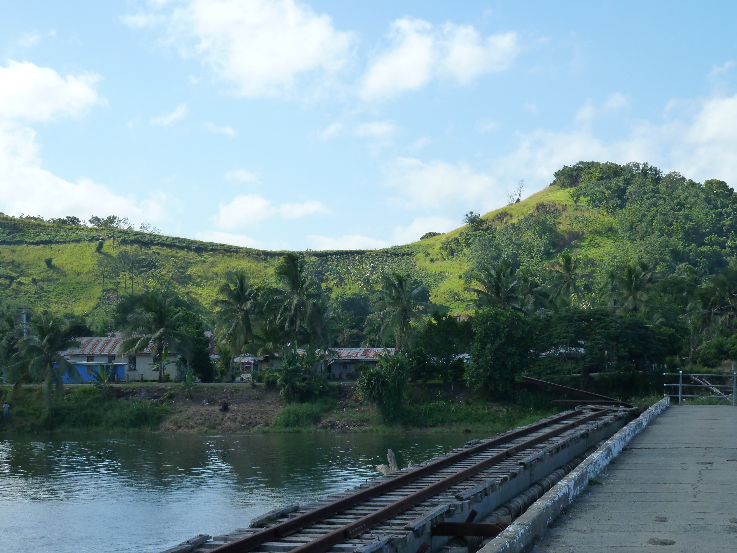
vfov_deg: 18.9
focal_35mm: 78
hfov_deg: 25.0
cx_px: 368
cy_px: 276
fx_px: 1661
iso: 125
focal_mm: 12.8
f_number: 4.5
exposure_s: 1/500
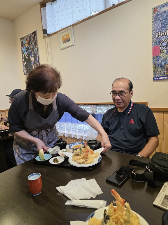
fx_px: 149
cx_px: 84
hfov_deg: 58.9
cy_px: 112
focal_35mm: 23
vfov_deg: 73.9
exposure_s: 1/100
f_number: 1.7
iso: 160
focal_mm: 6.3
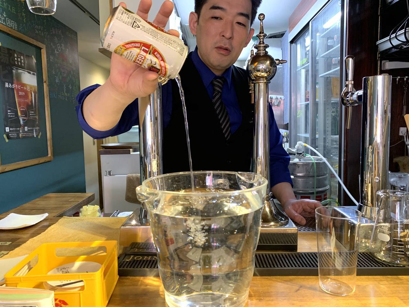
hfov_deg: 67.3
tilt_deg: -6.7
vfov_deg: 53.1
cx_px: 204
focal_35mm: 26
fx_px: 307
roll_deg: +1.3
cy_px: 154
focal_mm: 4.25
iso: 160
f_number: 1.8
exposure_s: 1/50
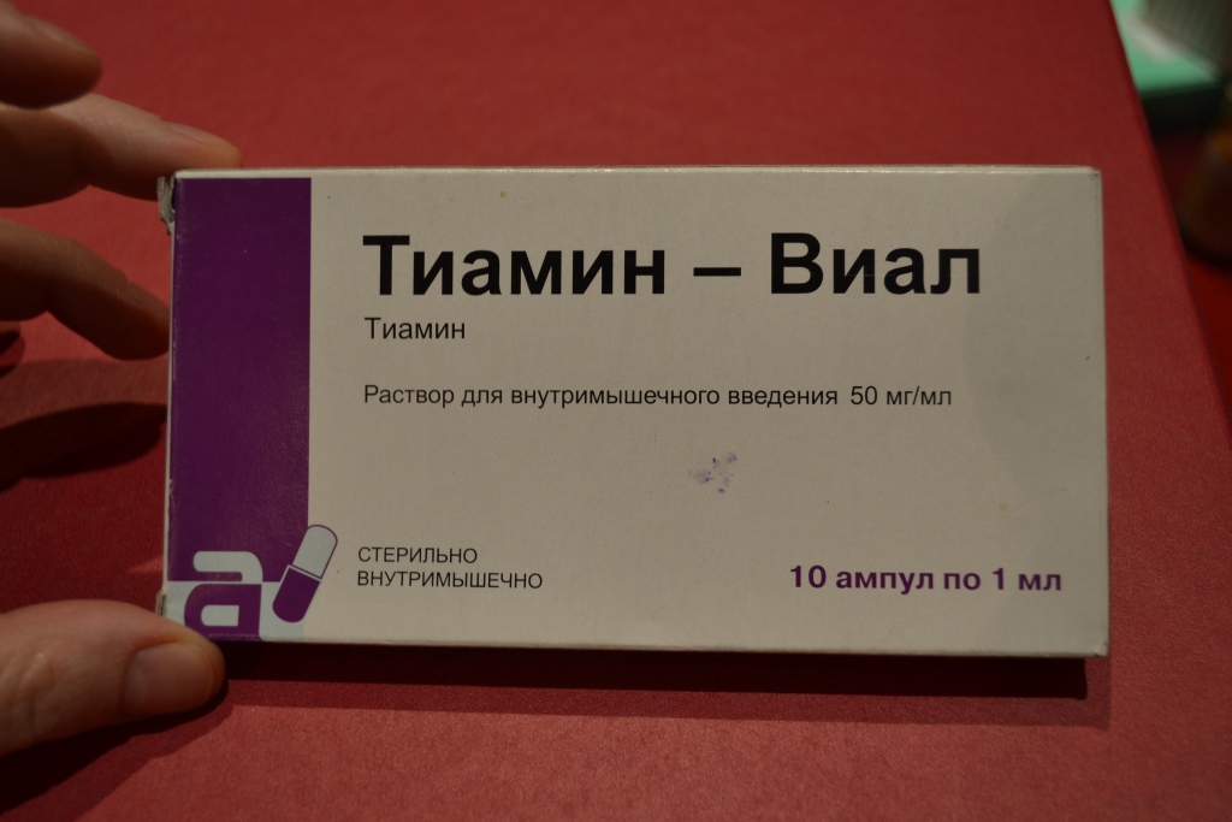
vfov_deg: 34.2
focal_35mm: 39
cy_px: 411
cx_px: 616
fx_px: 1335
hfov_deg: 49.5
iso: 450
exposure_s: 1/15
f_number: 4.2
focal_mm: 26
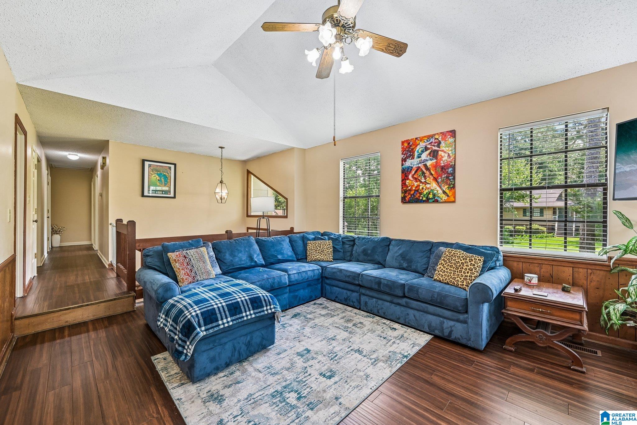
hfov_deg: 104.3
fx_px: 248
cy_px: 212
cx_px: 318
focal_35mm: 14
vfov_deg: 81.2
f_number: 8
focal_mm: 14
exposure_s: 1/13
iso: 400
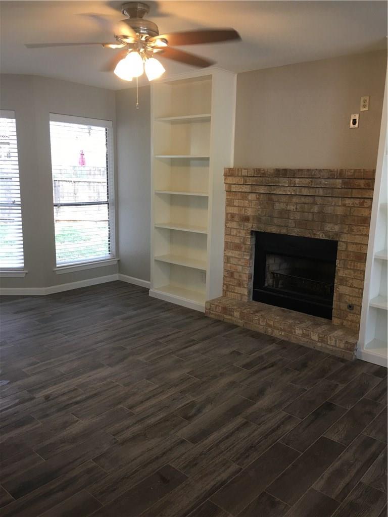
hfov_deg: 48.2
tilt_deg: -7.8
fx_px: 433
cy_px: 258
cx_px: 194
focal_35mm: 29
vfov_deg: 61.7
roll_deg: -0.6
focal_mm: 4.15
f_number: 2.2
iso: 25
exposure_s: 1/15
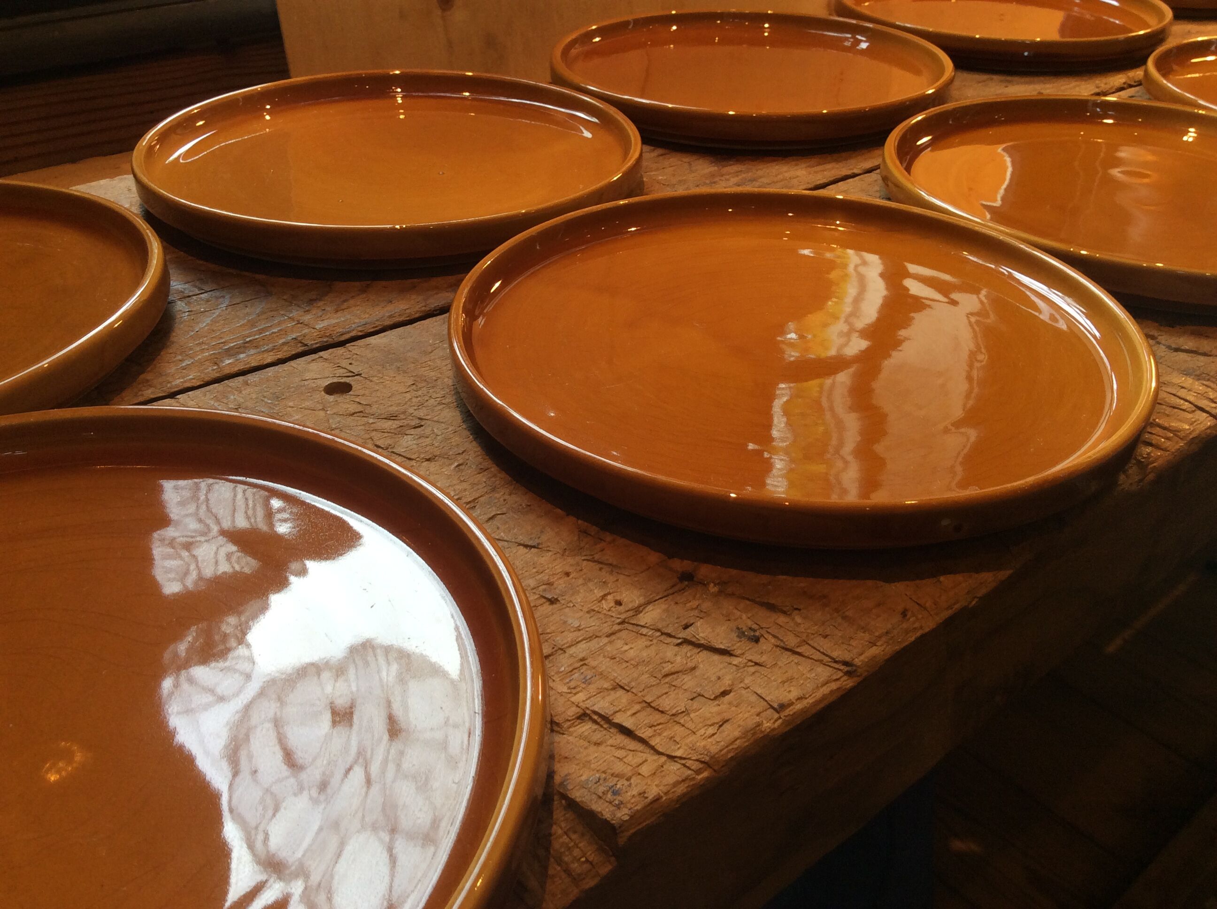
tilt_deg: -35.3
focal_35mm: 32
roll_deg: +1.7
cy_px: 454
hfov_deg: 56.9
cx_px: 608
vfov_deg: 44.1
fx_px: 1123
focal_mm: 3.3
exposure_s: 1/25
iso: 40
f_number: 2.4
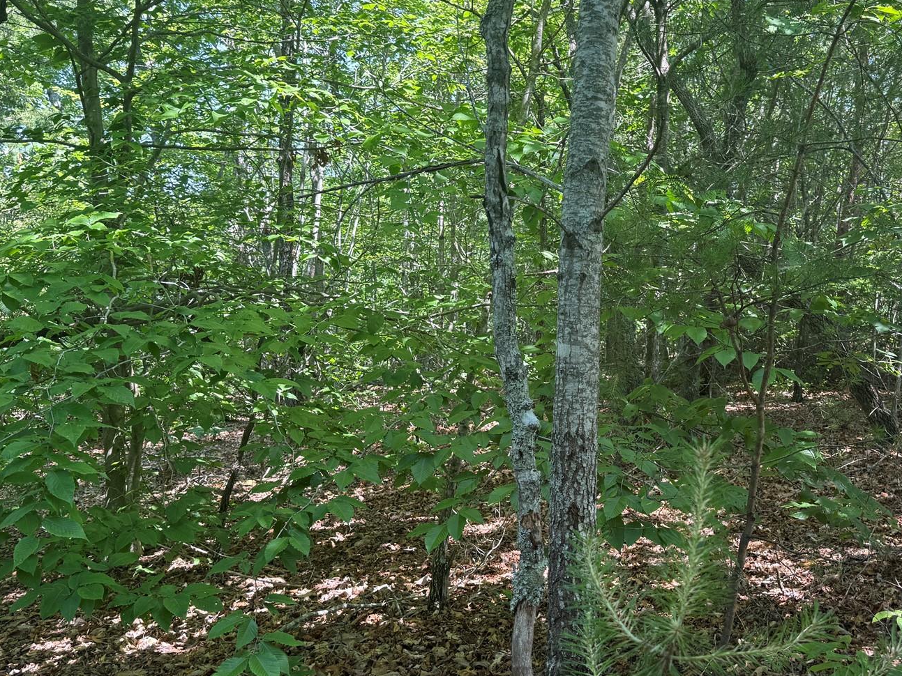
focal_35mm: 38
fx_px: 990
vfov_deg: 37.6
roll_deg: -2.3
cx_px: 578
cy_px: 399
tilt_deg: -5.4
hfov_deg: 48.4
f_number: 1.78
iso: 50
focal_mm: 6.76
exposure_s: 1/123
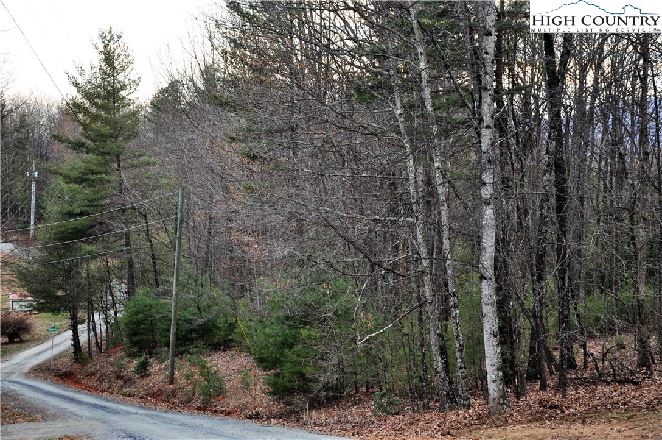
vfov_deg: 18.1
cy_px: 220
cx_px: 331
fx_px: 1377
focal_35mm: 75
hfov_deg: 27.0
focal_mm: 50
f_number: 5
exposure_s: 1/160
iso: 400
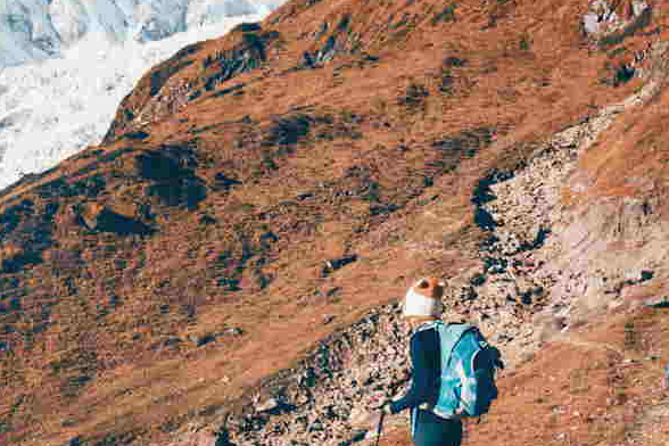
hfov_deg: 40.1
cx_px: 251
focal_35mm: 49
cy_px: 269
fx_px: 911
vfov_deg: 27.5
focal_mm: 24
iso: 100
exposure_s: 1/30
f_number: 11
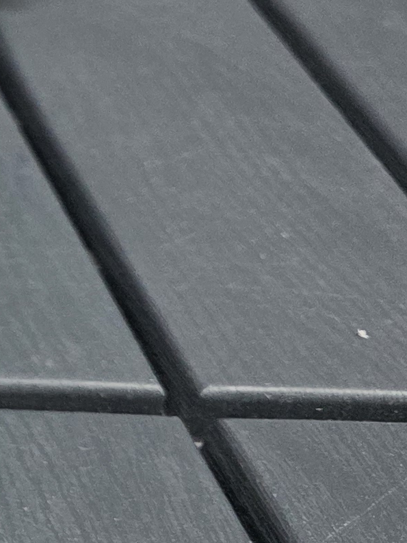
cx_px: -721
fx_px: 1818
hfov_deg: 10.2
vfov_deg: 16.8
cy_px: 73
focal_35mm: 116
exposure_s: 1/100
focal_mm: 6.3
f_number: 1.7
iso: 200
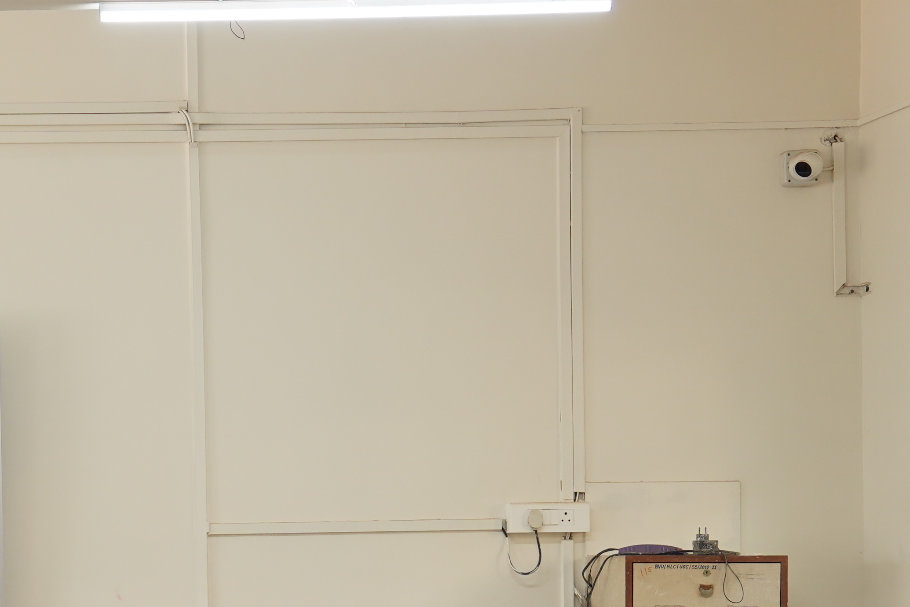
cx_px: -281
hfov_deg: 16.6
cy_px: 591
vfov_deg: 11.7
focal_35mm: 116
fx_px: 2932
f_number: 2.8
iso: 500
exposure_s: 1/100
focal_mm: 40
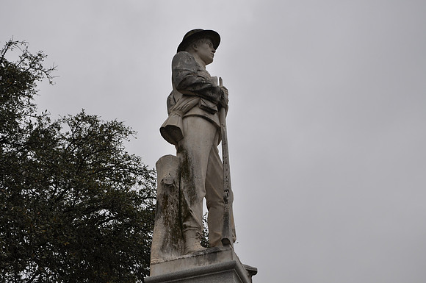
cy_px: 142
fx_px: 744
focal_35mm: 63
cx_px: 213
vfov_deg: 21.5
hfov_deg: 31.9
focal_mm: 42
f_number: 9
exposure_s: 1/80
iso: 200
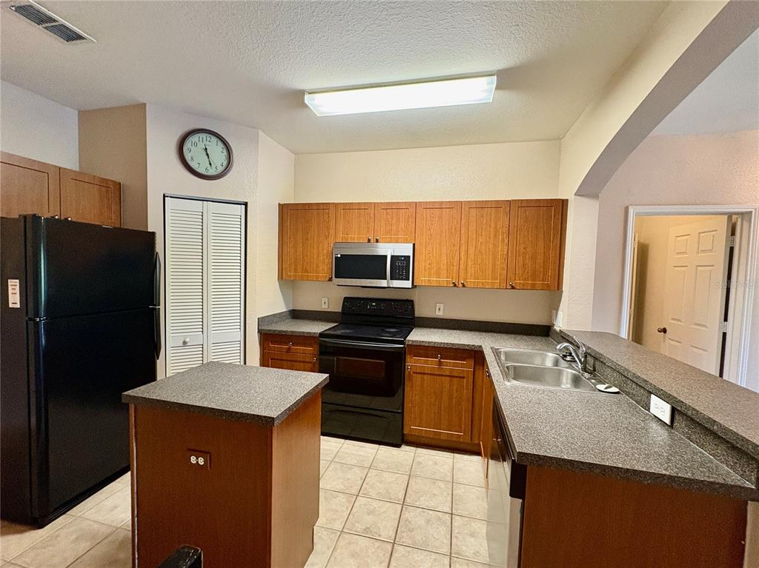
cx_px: 380
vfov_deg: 85.6
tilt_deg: -2.2
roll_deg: -1.0
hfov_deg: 102.1
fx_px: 307
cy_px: 284
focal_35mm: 14
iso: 320
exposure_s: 1/60
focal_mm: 2.22
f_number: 2.2
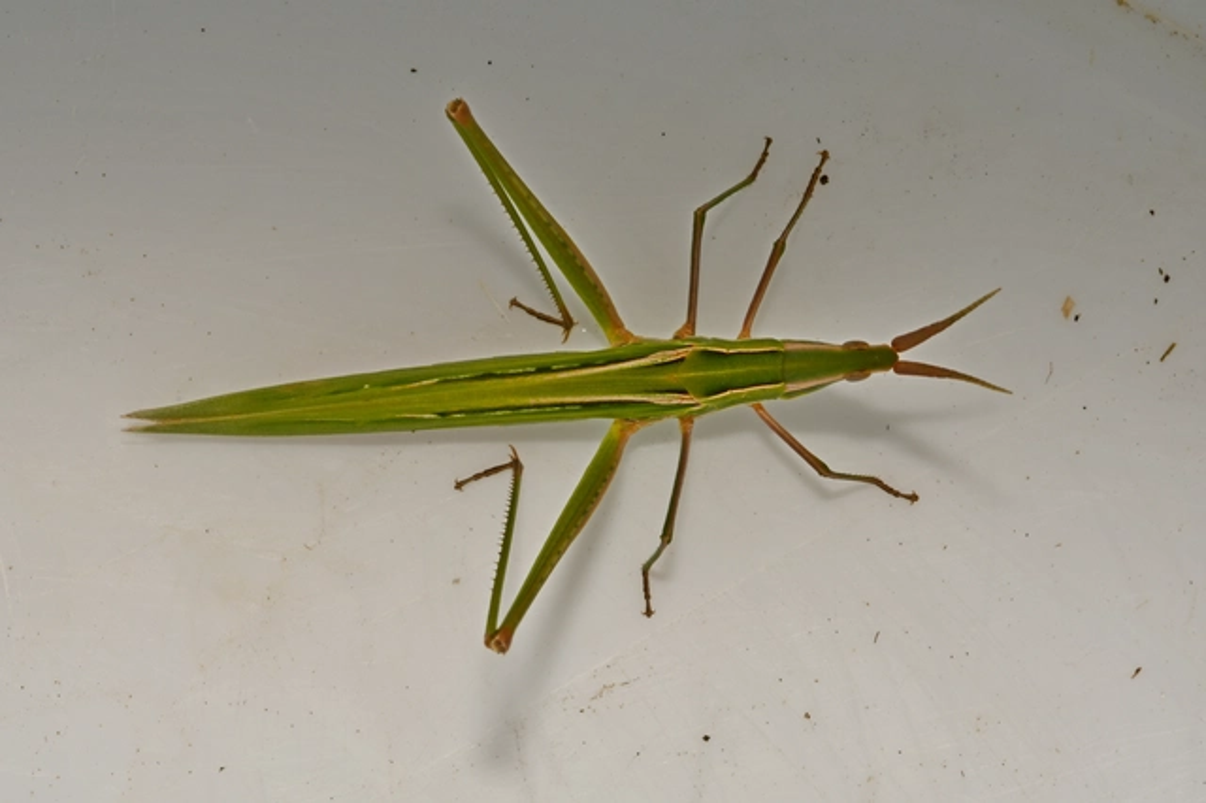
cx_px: 603
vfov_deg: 8.7
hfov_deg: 13.1
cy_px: 402
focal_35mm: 157
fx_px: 5257
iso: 100
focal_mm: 105
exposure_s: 1/60
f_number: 25
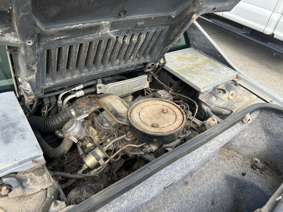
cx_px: 142
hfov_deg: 67.3
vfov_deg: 53.1
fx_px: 213
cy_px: 106
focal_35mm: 26
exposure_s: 1/588
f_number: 1.5
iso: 50
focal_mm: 5.7
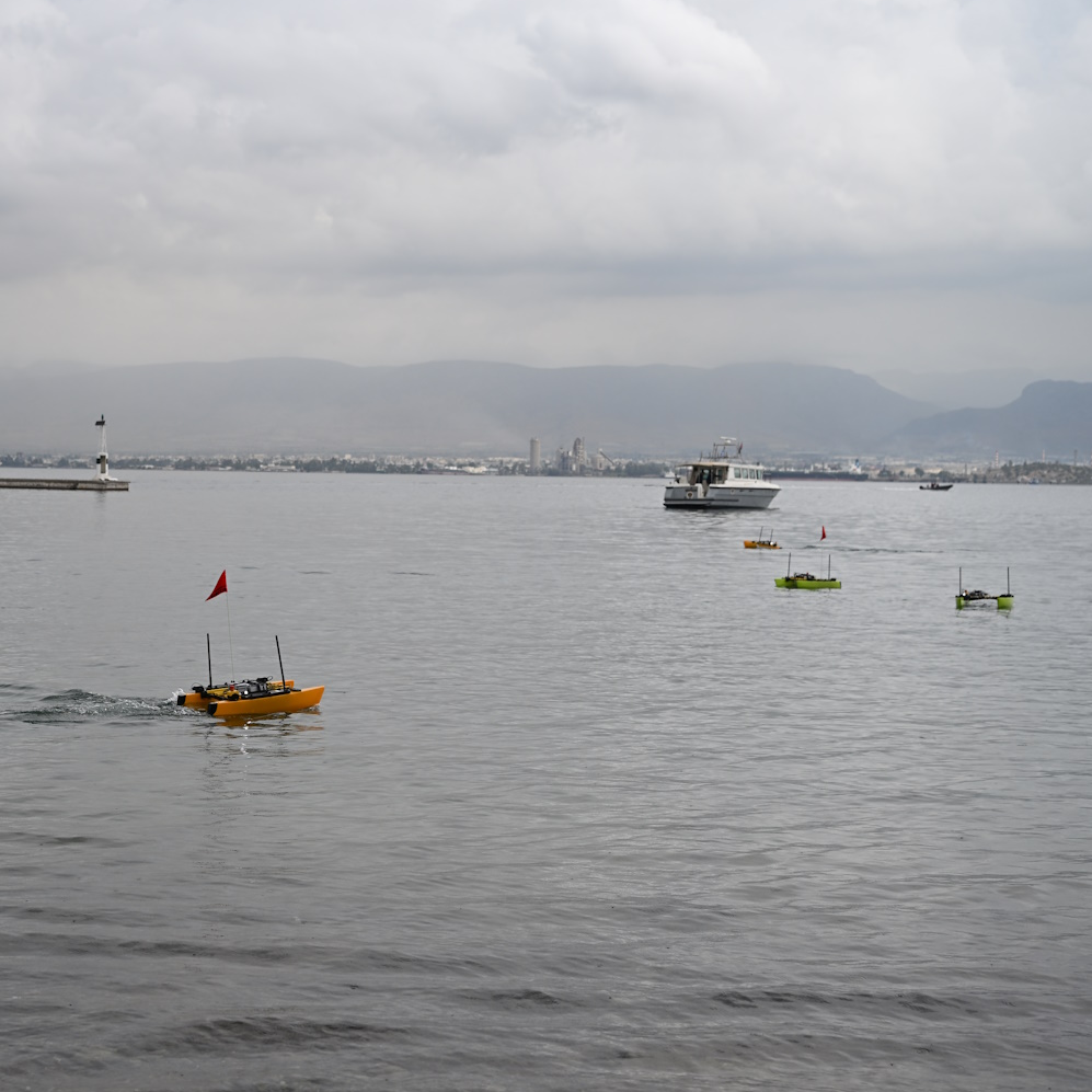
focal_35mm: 60
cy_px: 524
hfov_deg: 28.5
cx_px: 403
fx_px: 2141
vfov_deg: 28.6
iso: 100
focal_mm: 44
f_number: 3.5
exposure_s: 1/500
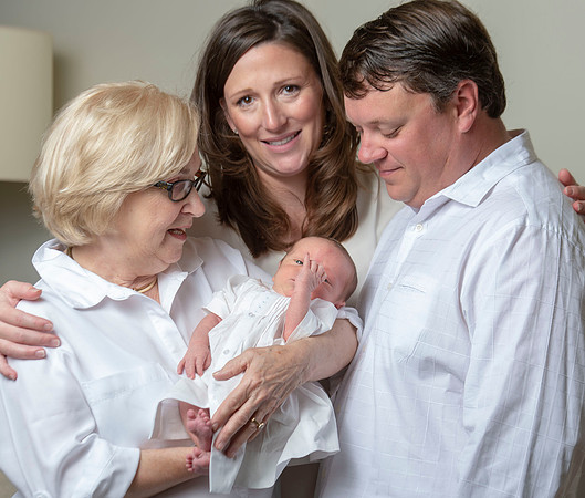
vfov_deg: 10.8
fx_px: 2631
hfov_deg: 12.7
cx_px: 331
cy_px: 285
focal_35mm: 148
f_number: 5.6
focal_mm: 110
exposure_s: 1/160
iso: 125
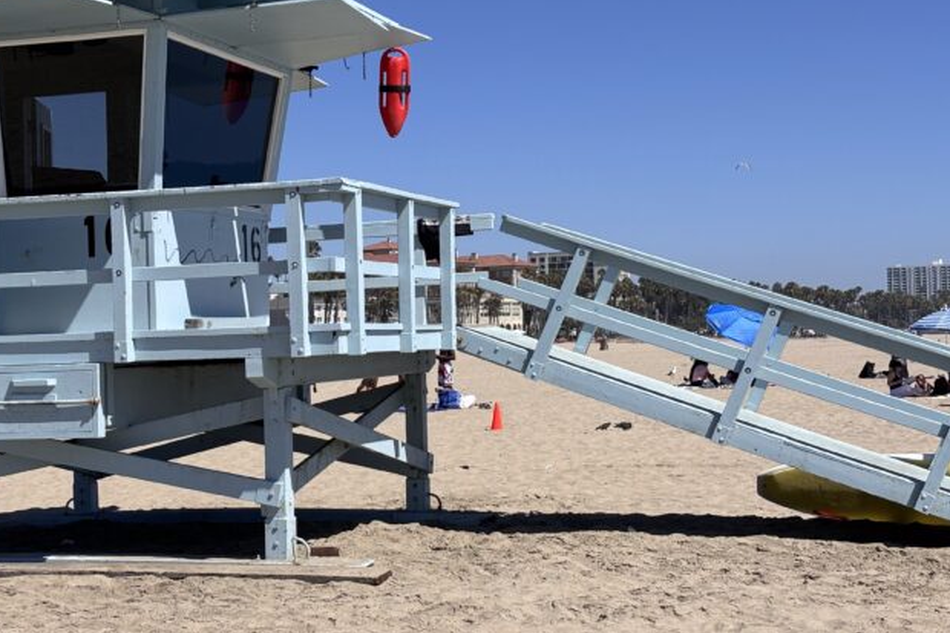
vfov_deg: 20.3
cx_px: 374
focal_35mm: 67
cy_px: 253
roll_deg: +0.6
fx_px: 1767
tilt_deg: +2.9
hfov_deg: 30.0
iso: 40
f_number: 1.6
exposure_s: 1/3663
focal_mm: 5.96
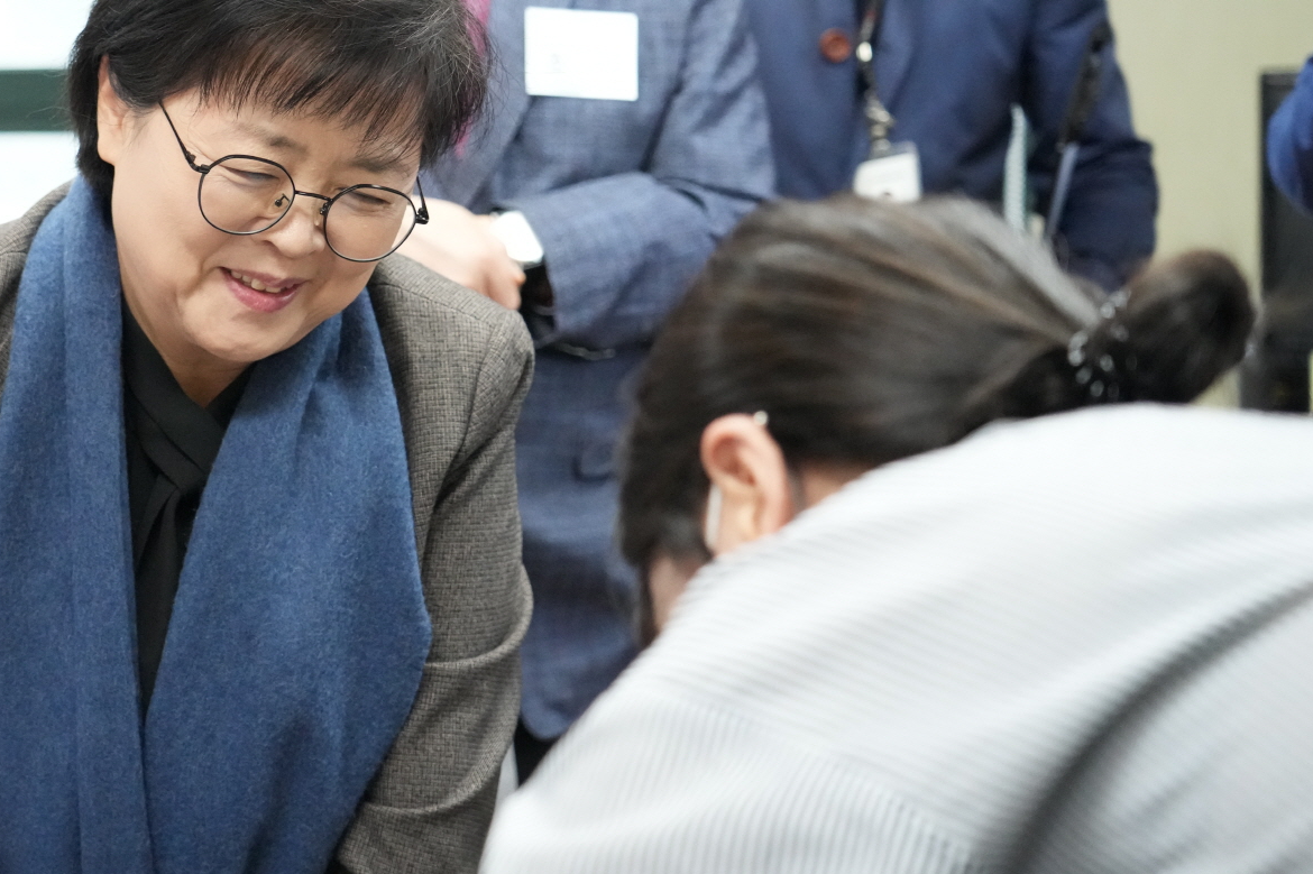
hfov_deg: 20.2
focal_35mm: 100
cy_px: 332
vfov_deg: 13.7
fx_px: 3645
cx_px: 315
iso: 8000
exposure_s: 1/160
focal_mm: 65
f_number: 4
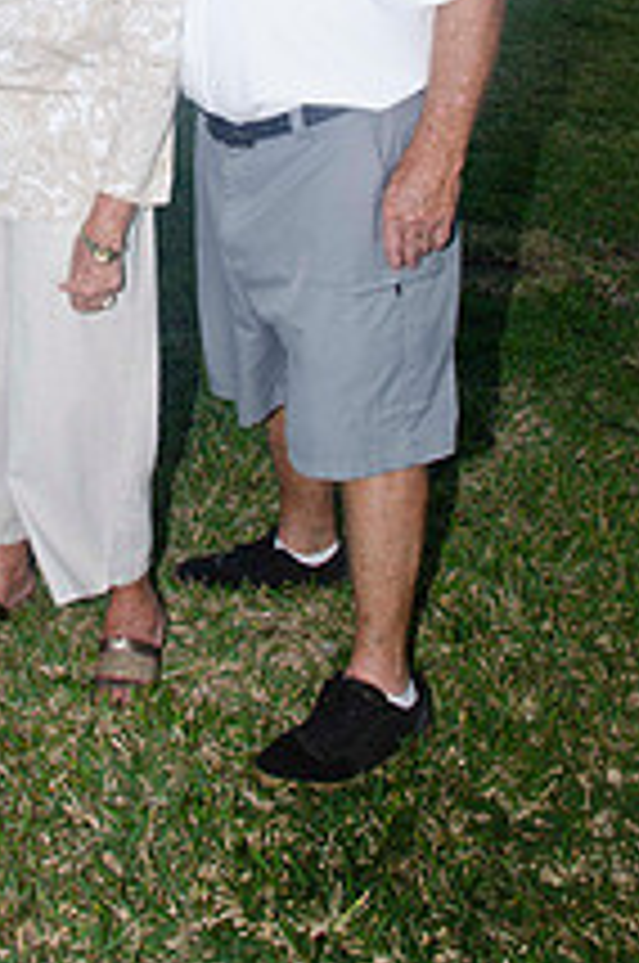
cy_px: -27
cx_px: 68
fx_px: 1683
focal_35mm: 63
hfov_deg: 21.1
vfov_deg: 29.6
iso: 100
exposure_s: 1/250
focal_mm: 20
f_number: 7.1
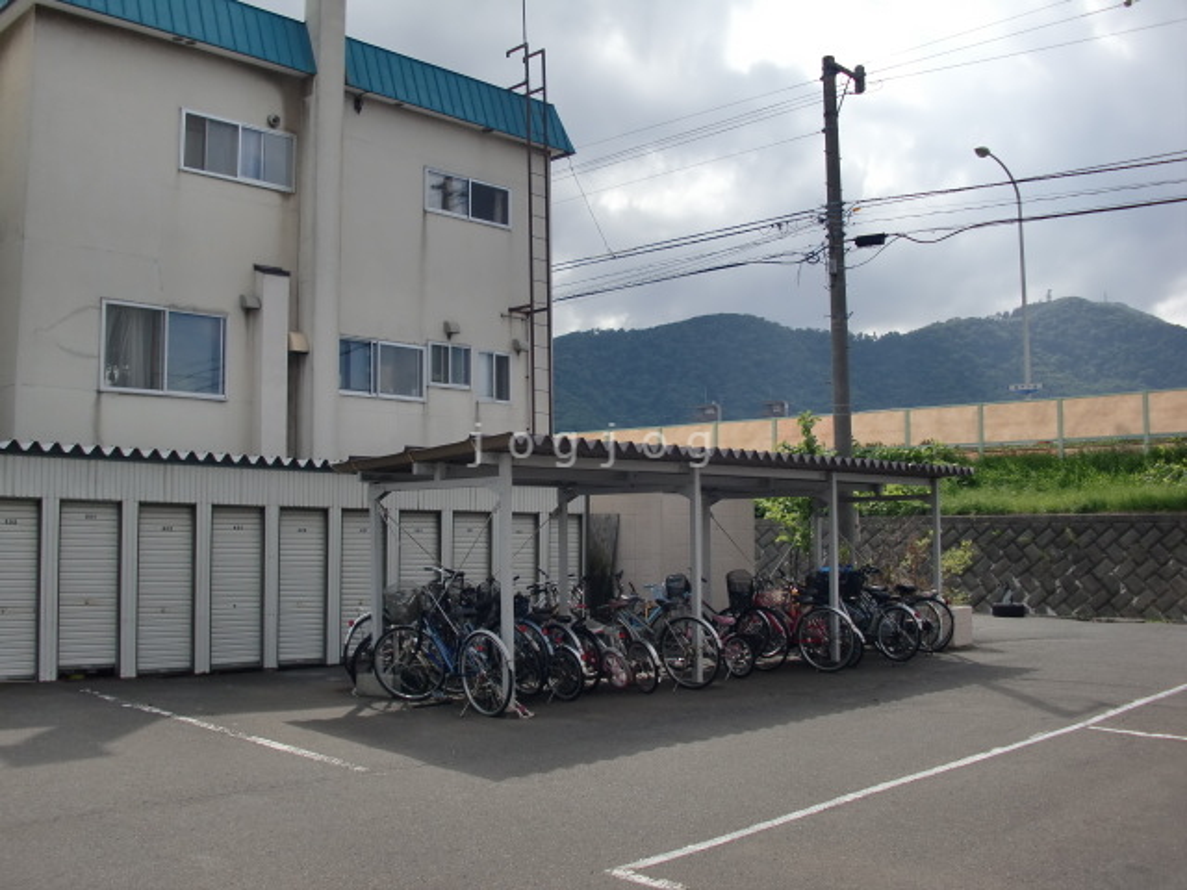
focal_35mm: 36
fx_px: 1234
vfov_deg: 39.7
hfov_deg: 51.4
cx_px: 594
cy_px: 445
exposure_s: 1/200
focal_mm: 6.3
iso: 64
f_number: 7.9
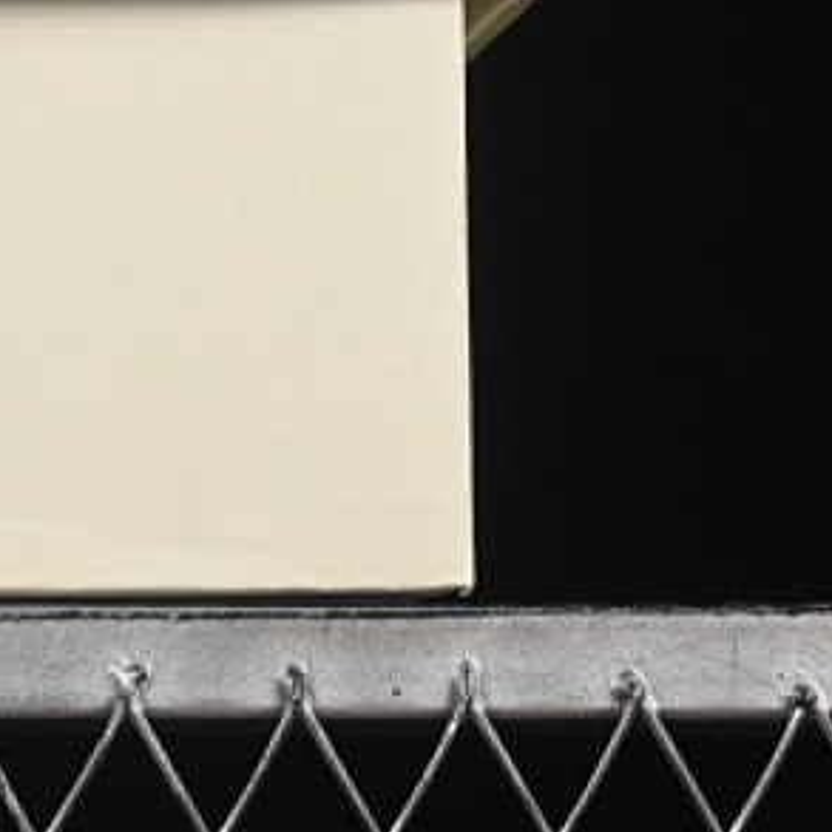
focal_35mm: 235
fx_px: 6390
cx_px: -332
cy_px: -31
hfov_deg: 7.3
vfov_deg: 7.4
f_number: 8
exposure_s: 1/80
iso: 160
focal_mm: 50
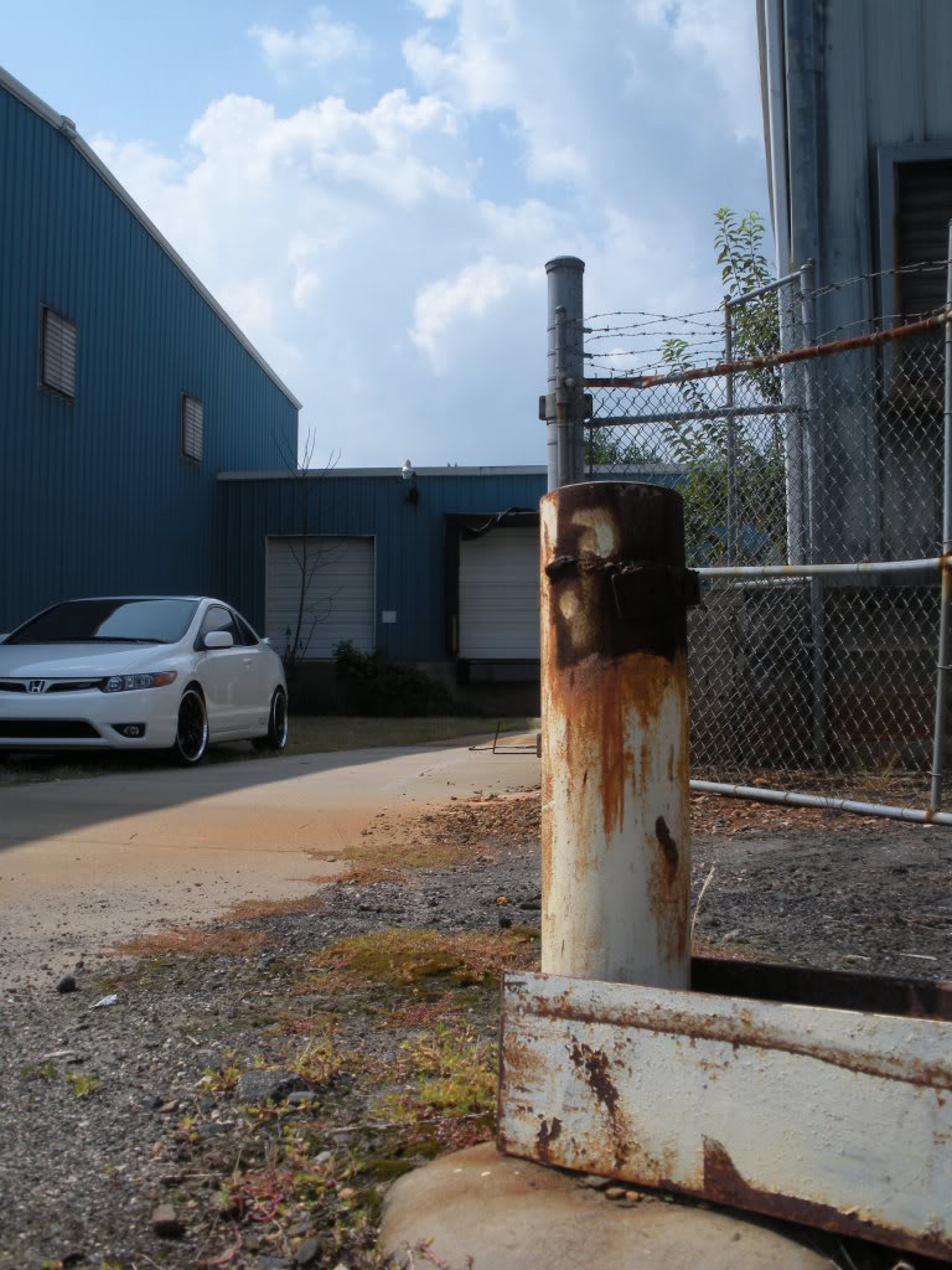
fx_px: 1320
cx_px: 476
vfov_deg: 51.4
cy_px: 635
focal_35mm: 36
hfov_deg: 39.7
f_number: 5.6
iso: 64
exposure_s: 1/430
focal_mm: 6.3
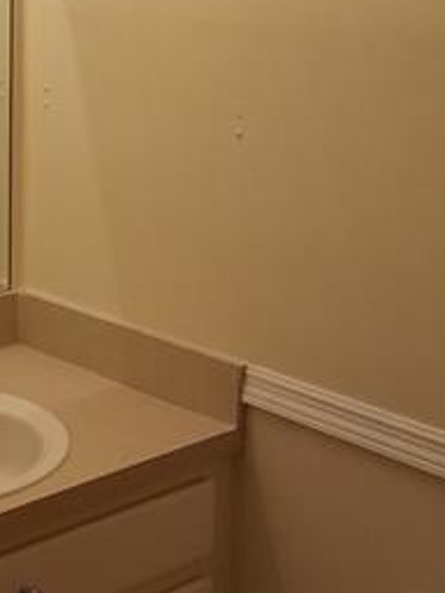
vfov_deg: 25.0
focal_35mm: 78
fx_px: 1337
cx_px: 25
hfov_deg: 18.5
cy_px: 227
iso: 64
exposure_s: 1/60
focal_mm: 4.2
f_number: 1.7
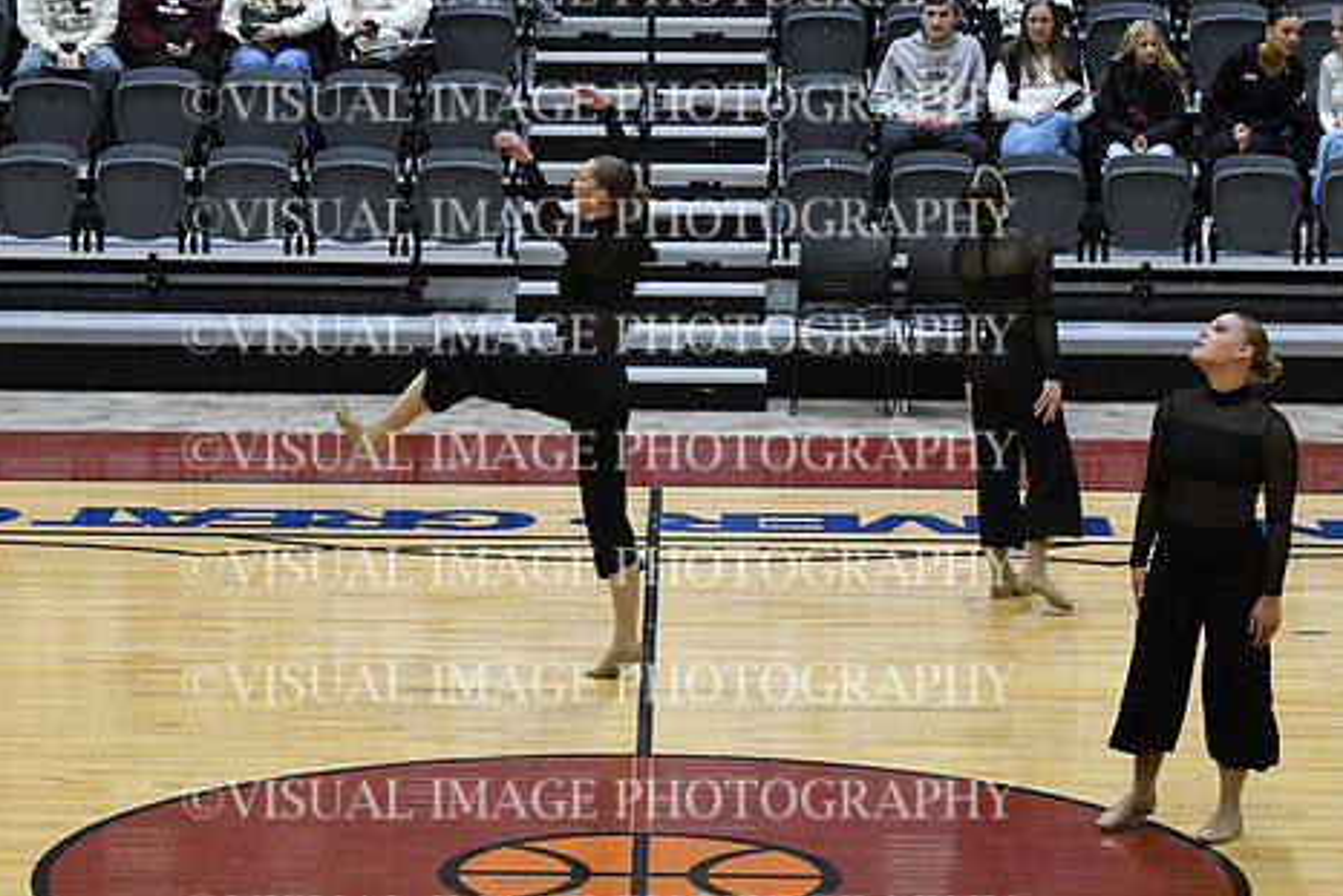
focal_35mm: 153
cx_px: 599
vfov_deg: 9.0
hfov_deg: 13.4
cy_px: 509
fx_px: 5709
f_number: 4
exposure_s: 1/500
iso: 5000
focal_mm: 82
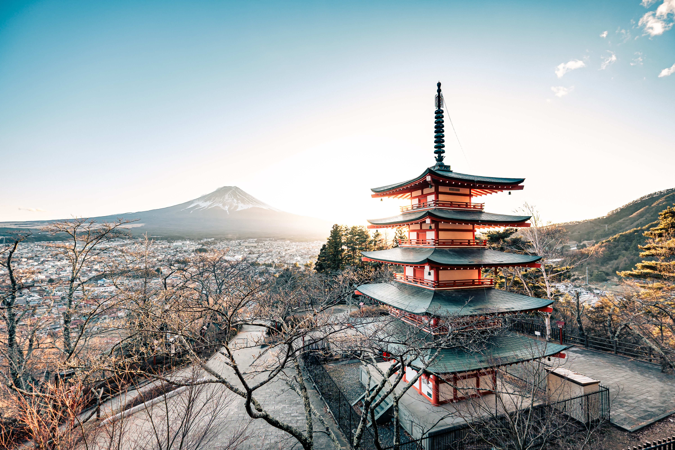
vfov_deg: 77.3
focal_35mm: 15
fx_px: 281
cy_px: 225
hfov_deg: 100.4
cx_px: 338
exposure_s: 1/90
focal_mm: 10
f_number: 4
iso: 400
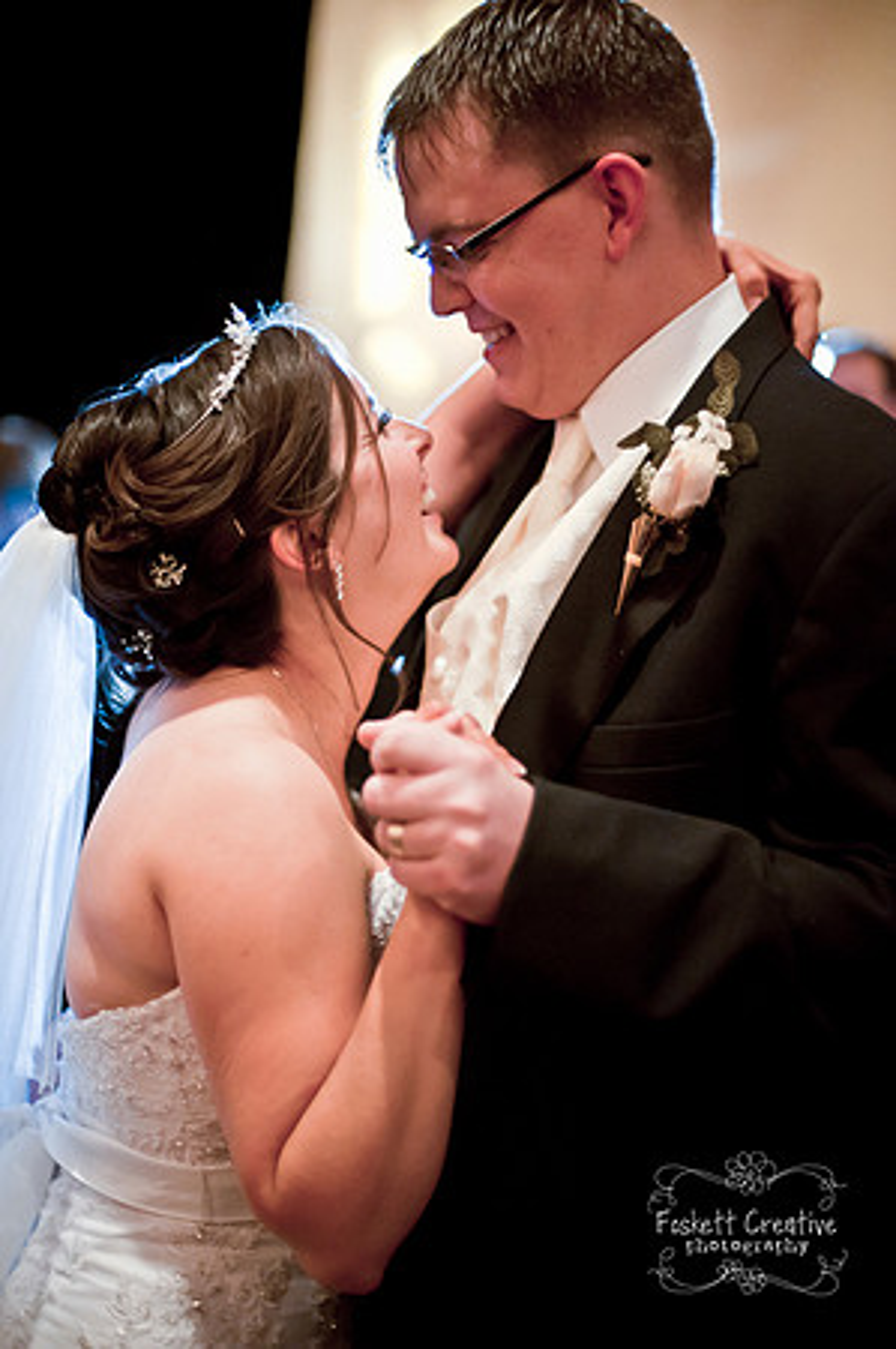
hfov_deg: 26.9
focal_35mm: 50
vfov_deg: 39.6
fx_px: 1871
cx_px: 448
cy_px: 674
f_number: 1.4
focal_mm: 50
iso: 3200
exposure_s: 1/60
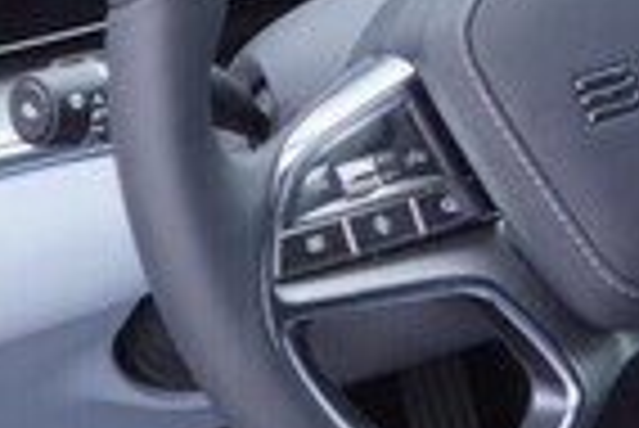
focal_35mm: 139
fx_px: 2470
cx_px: 652
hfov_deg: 14.5
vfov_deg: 9.8
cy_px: 7
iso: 125
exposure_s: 1/40
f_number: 2.8
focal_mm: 24
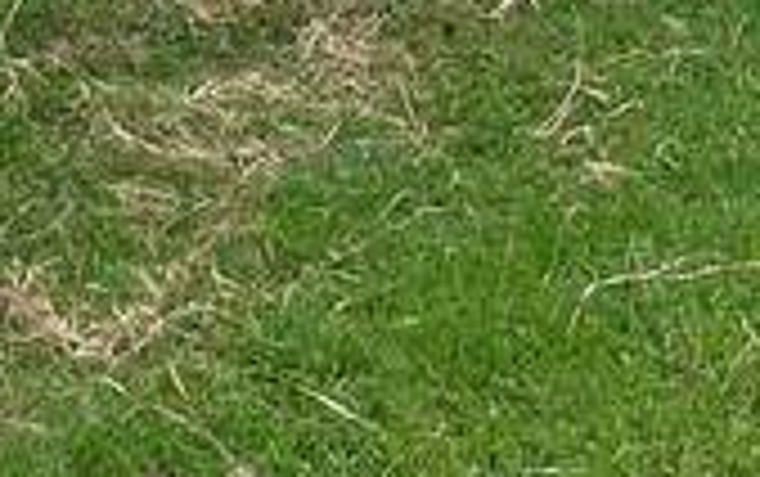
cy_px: -963
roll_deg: -1.6
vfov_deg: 7.0
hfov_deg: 12.5
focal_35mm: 167
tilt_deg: +4.2
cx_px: 288
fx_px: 3462
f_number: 1.6
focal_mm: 4.2
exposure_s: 1/1072
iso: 32
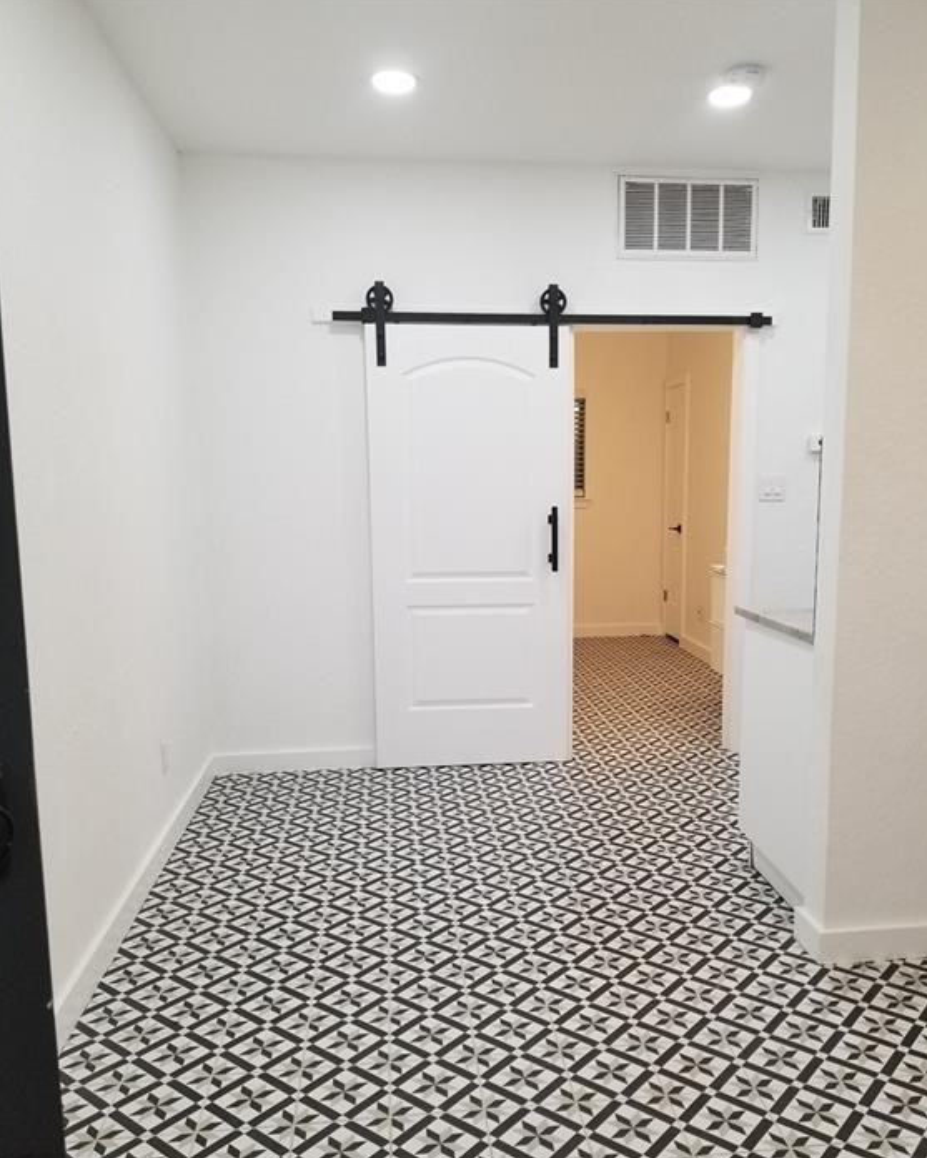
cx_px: 466
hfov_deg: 51.5
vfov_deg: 62.1
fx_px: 960
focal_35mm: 28
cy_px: 632
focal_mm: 4.25
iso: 100
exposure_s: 1/60
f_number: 1.7
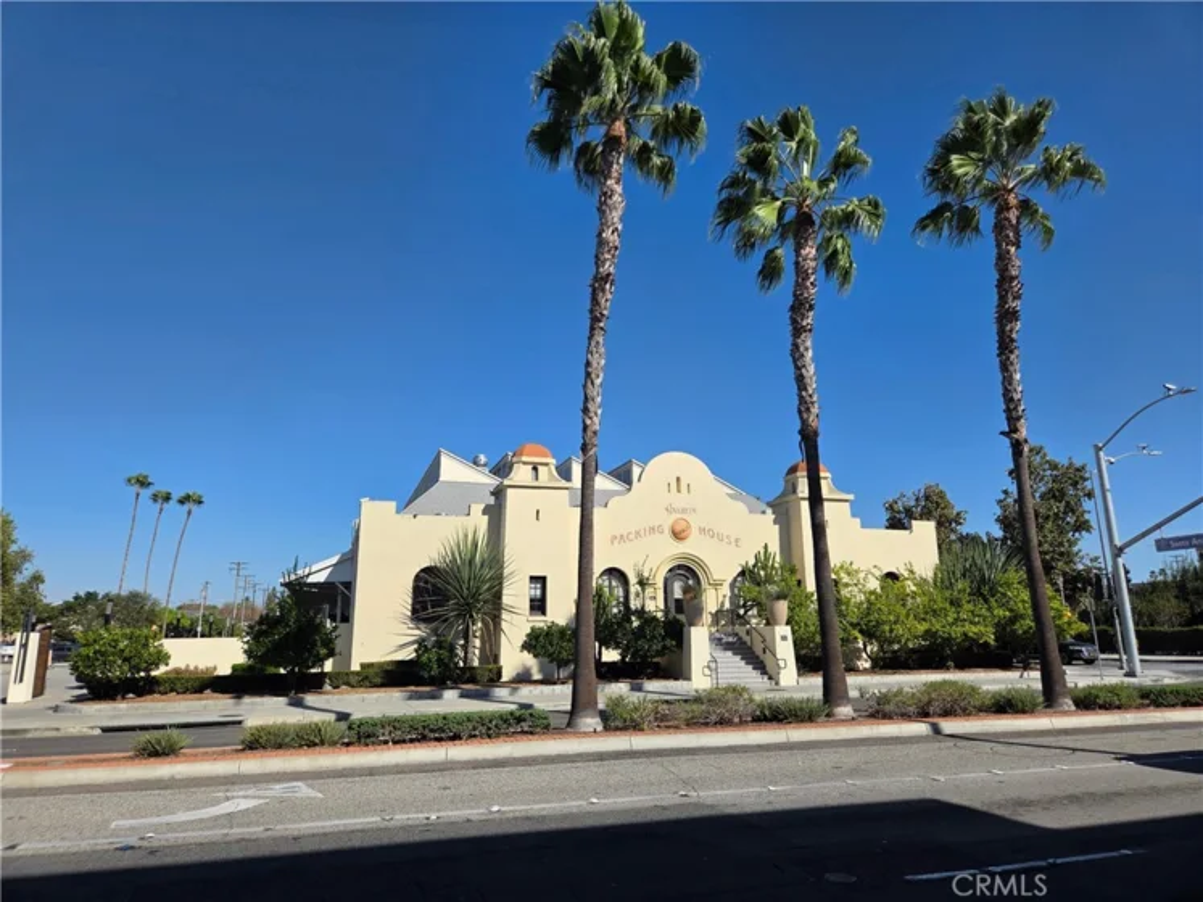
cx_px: 602
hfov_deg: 73.9
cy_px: 451
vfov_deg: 58.9
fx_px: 799
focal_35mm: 23
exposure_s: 1/7328
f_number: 1.8
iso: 80
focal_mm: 5.4
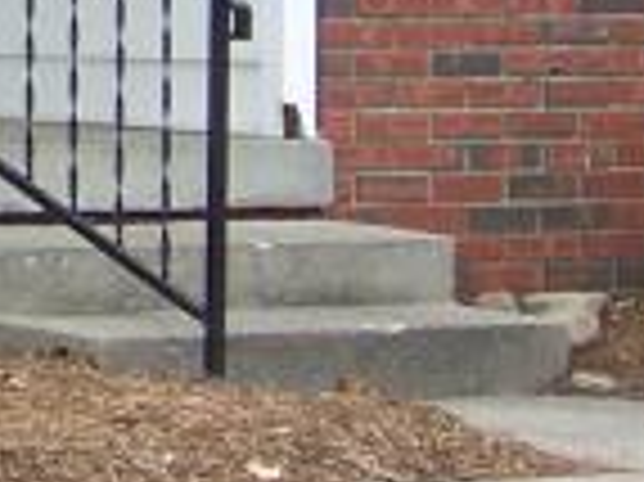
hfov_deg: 5.0
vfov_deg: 3.7
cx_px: -365
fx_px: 7342
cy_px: -173
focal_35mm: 395
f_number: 3.2
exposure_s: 1/200
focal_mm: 9.36
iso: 64
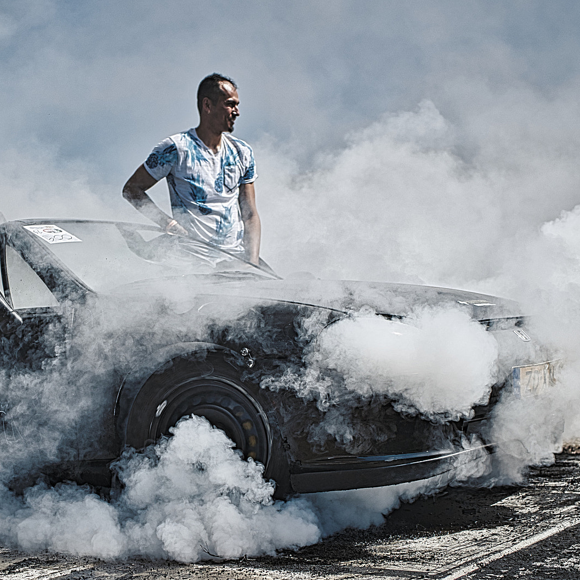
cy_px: 292
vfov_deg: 37.6
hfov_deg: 36.7
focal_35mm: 45
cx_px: 151
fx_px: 853
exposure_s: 1/1250
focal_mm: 35
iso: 100
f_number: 2.8
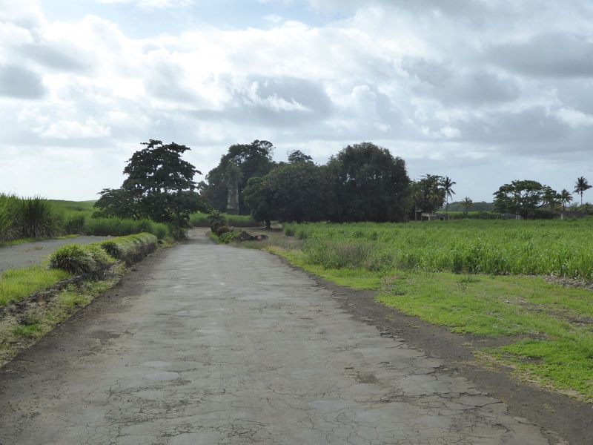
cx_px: 296
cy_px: 222
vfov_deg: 29.7
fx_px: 839
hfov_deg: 38.9
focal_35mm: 49
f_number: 4.5
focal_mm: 8.4
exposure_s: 1/800
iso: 160
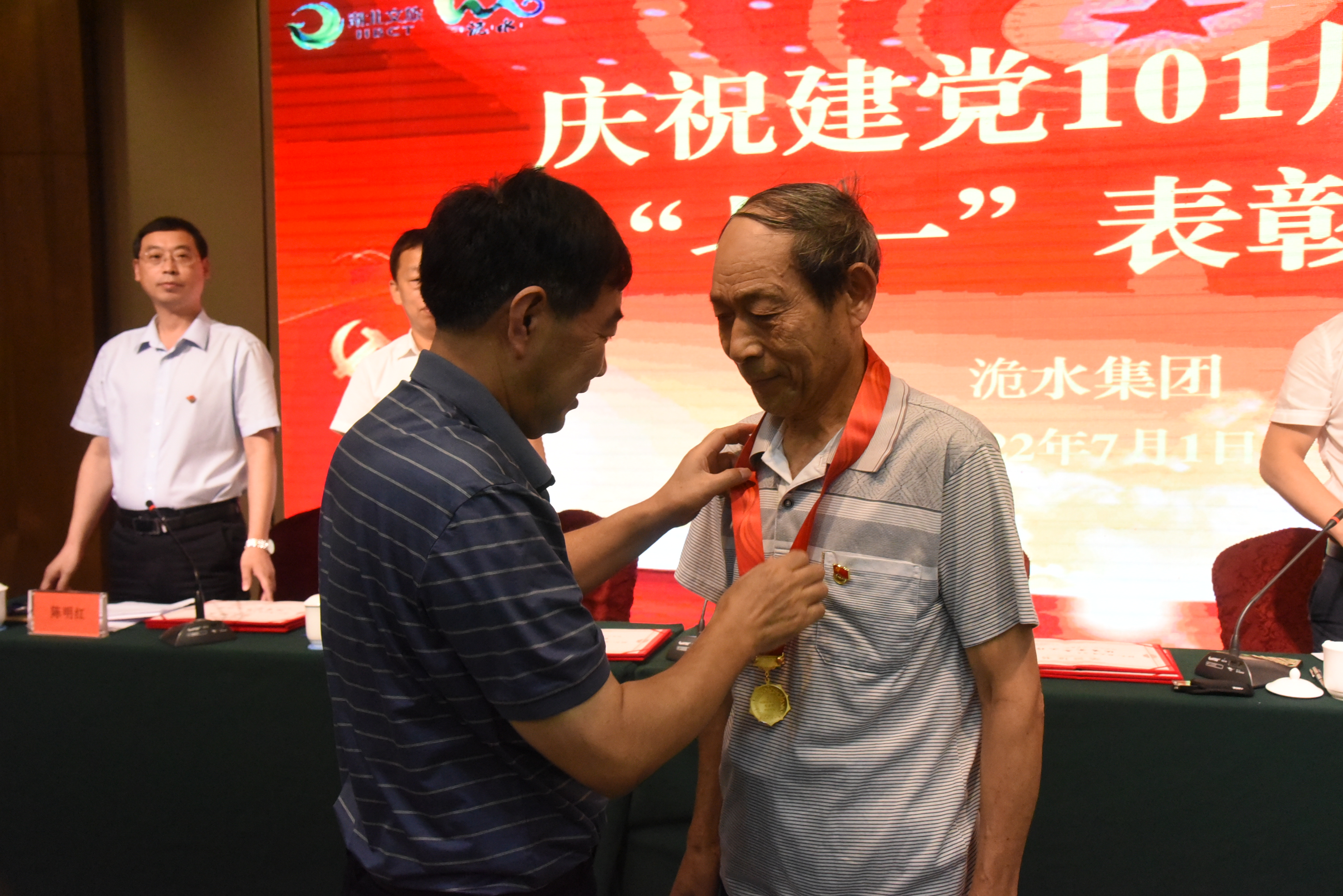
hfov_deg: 54.4
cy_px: 448
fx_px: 1306
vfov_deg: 37.9
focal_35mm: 35
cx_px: 672
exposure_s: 1/250
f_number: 8
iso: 10000
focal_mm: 35
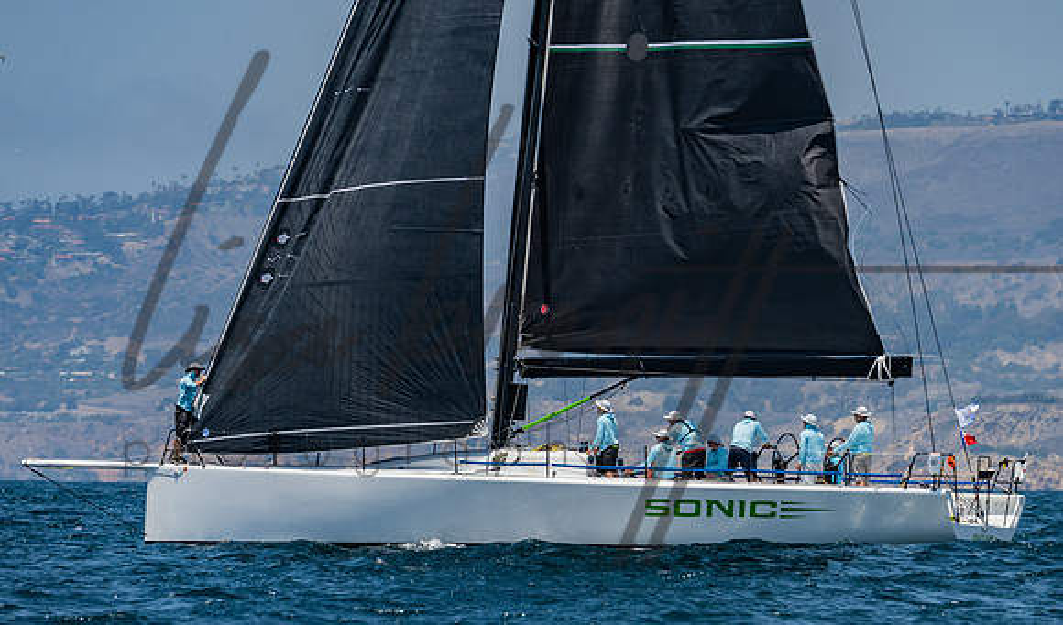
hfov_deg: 4.9
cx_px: 586
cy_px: 328
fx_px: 12517
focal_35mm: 439
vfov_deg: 2.9
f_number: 5.6
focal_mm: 280
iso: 320
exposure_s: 1/1600
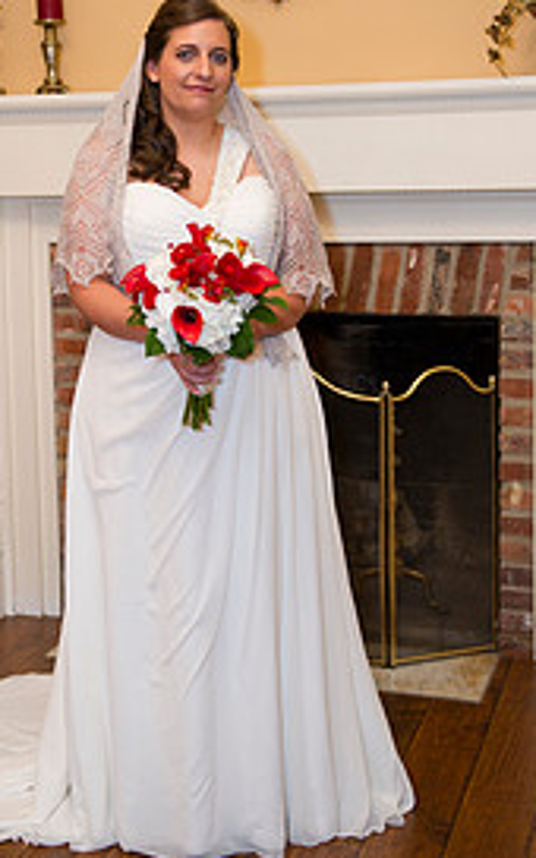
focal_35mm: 64
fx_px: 1496
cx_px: 188
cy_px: 350
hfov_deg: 20.3
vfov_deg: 31.9
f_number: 3.2
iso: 800
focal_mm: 38
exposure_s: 1/80
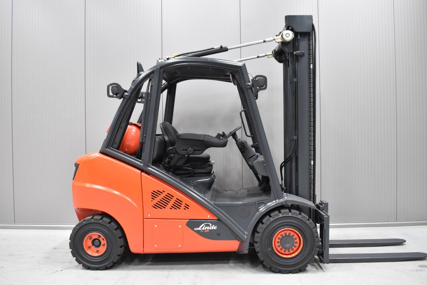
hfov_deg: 61.9
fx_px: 356
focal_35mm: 30
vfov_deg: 43.6
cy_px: 142
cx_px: 214
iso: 1600
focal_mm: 20
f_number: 5
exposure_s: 1/20
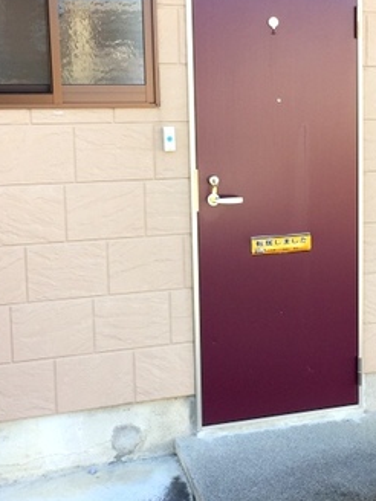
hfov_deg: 27.2
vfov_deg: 36.1
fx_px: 768
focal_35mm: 53
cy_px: 203
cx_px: 275
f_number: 2.2
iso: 32
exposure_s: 1/158
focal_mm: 4.15
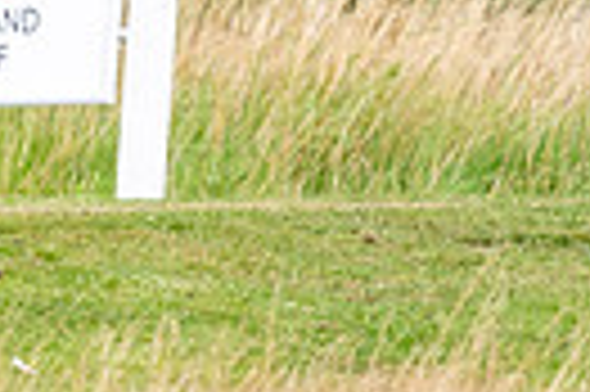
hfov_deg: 1.0
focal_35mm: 1986
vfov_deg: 0.7
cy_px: -446
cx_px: -590
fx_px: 32508
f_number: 5
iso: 250
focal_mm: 300
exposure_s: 1/1600
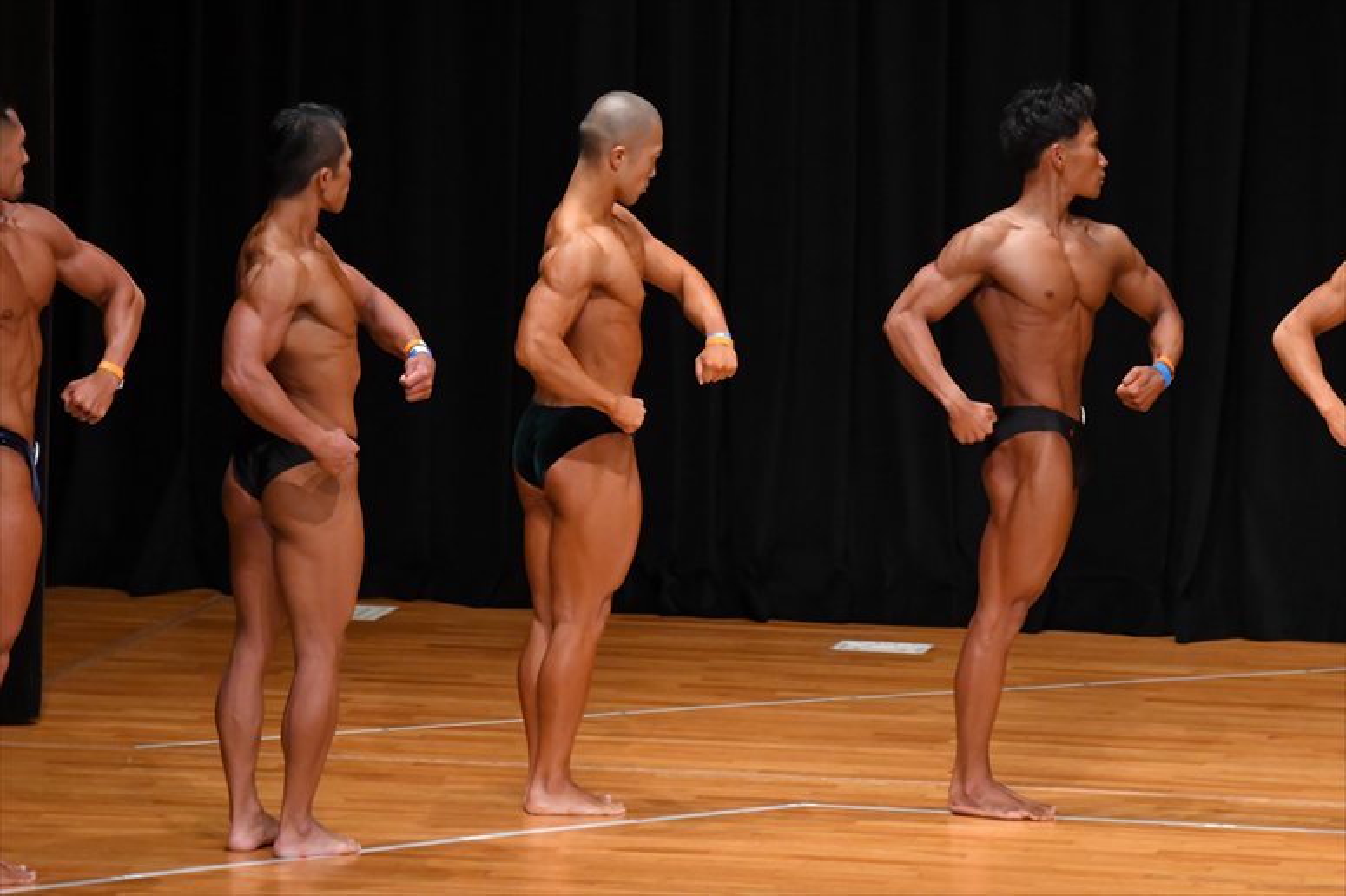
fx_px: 10090
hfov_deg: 7.6
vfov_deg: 5.1
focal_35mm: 270
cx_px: 673
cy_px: 448
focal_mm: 180
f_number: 5.6
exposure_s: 1/400
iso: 4000
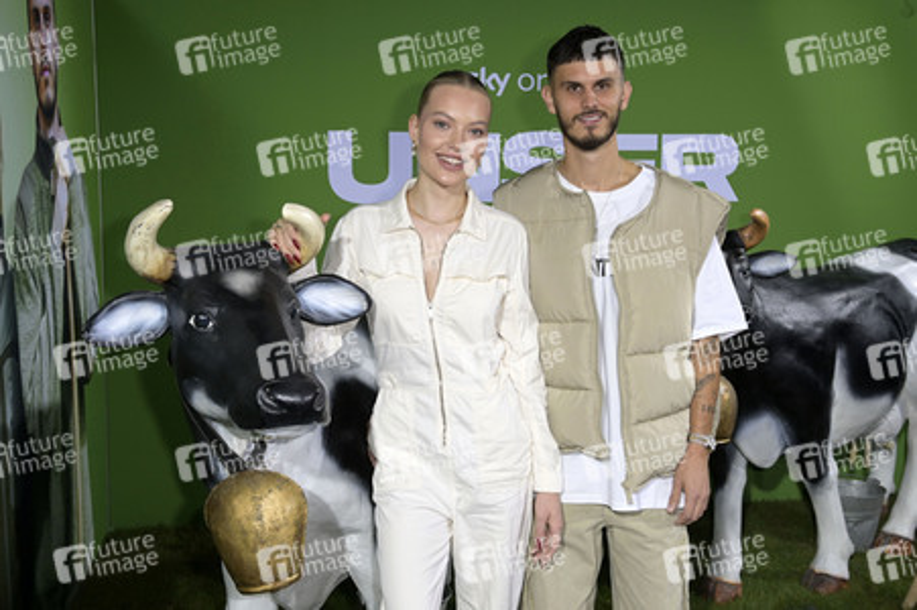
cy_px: 305
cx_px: 458
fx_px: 1018
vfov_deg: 33.4
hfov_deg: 48.5
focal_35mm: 40
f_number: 5.6
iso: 2500
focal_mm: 40
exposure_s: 1/250
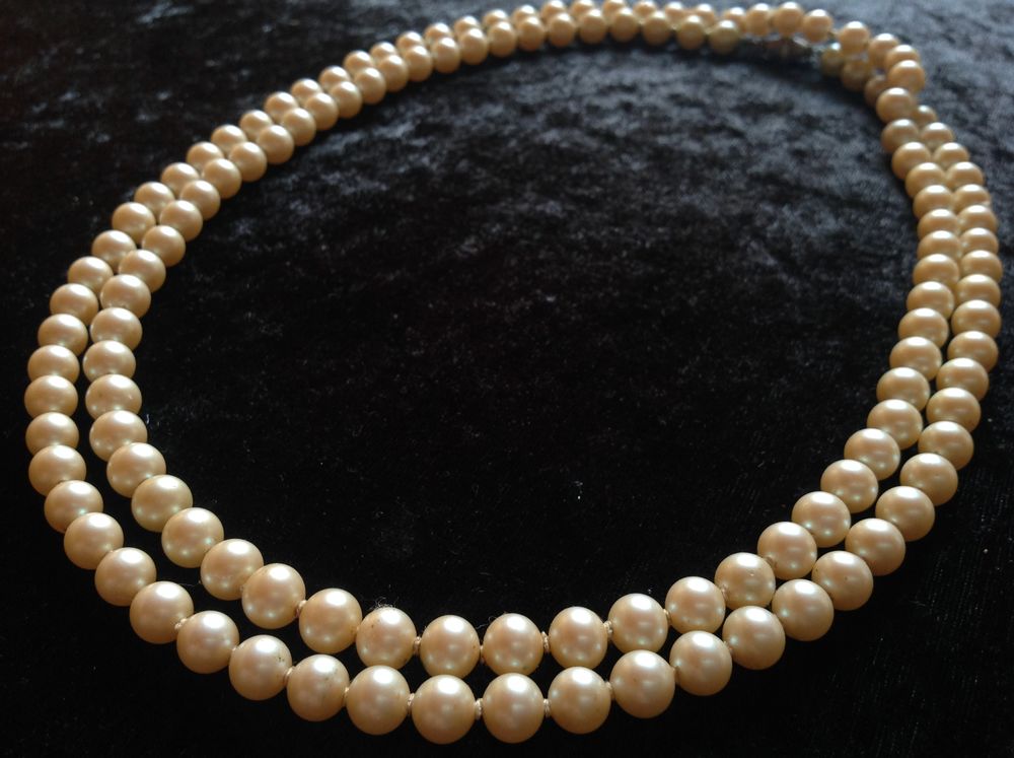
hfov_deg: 52.7
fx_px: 1024
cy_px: 379
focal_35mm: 35
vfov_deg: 40.6
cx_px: 507
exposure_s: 1/15
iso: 80
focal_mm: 4.28
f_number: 2.4
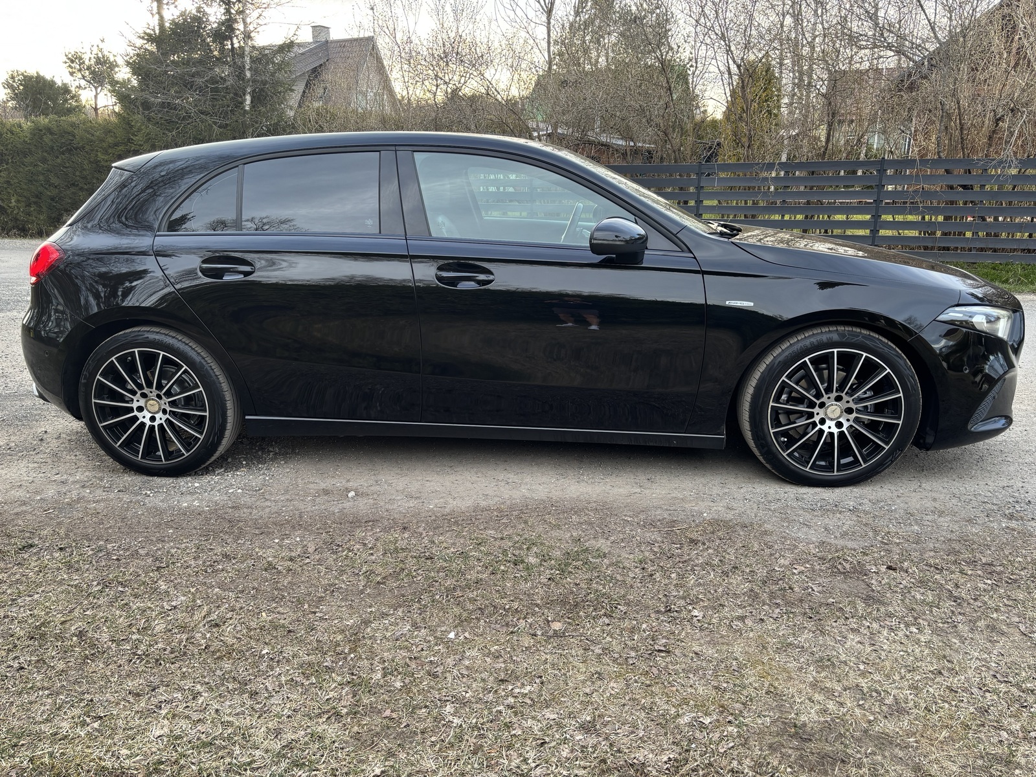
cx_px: 518
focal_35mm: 26
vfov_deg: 53.1
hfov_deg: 67.3
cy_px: 388
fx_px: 778
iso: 50
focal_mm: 5.96
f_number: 1.6
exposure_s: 1/121
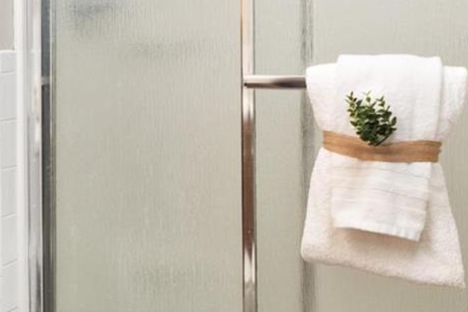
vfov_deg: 24.3
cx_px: 5
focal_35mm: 55
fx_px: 715
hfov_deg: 33.3
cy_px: 72
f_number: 8
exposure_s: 1/8
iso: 400
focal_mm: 8
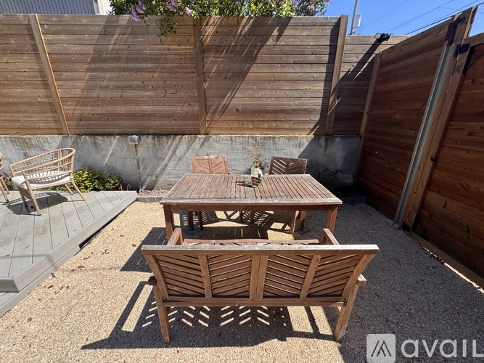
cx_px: 242
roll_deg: +0.0
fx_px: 196
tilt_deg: -19.2
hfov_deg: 102.1
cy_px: 182
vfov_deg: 85.7
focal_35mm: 14
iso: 50
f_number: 2.2
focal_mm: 2.22
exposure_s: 1/956
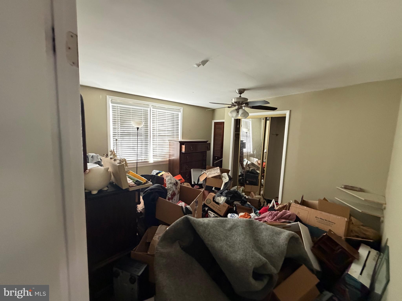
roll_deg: -1.7
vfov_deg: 85.7
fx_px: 163
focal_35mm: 14
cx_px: 201
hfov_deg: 102.1
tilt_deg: -7.6
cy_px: 150
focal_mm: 2.22
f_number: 2.2
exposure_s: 1/60
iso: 640
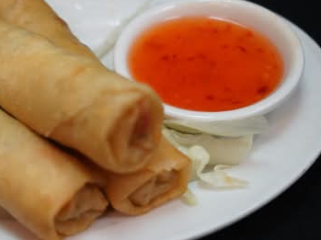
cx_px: 50
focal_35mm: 82
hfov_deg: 23.4
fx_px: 760
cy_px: 86
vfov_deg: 17.9
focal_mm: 45
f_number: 4.5
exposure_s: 1/60
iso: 800
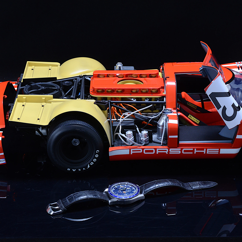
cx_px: 108
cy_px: 120
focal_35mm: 97
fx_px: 767
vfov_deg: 17.9
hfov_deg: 17.9
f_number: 18
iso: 800
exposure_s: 1/6
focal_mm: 50
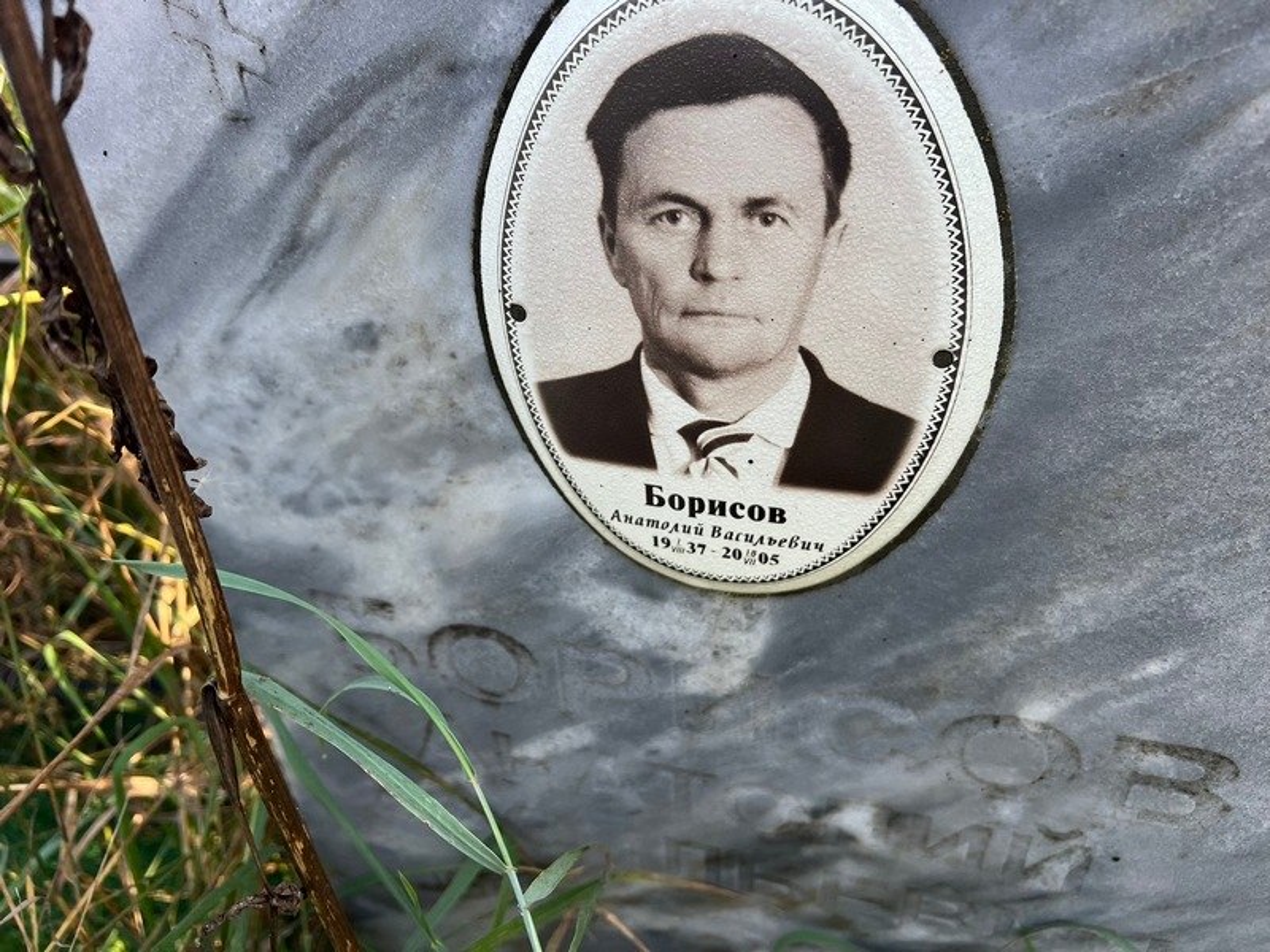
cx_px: 635
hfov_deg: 67.3
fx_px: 954
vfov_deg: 53.1
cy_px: 476
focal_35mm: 26
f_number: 1.5
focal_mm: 5.7
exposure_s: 1/316
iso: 50
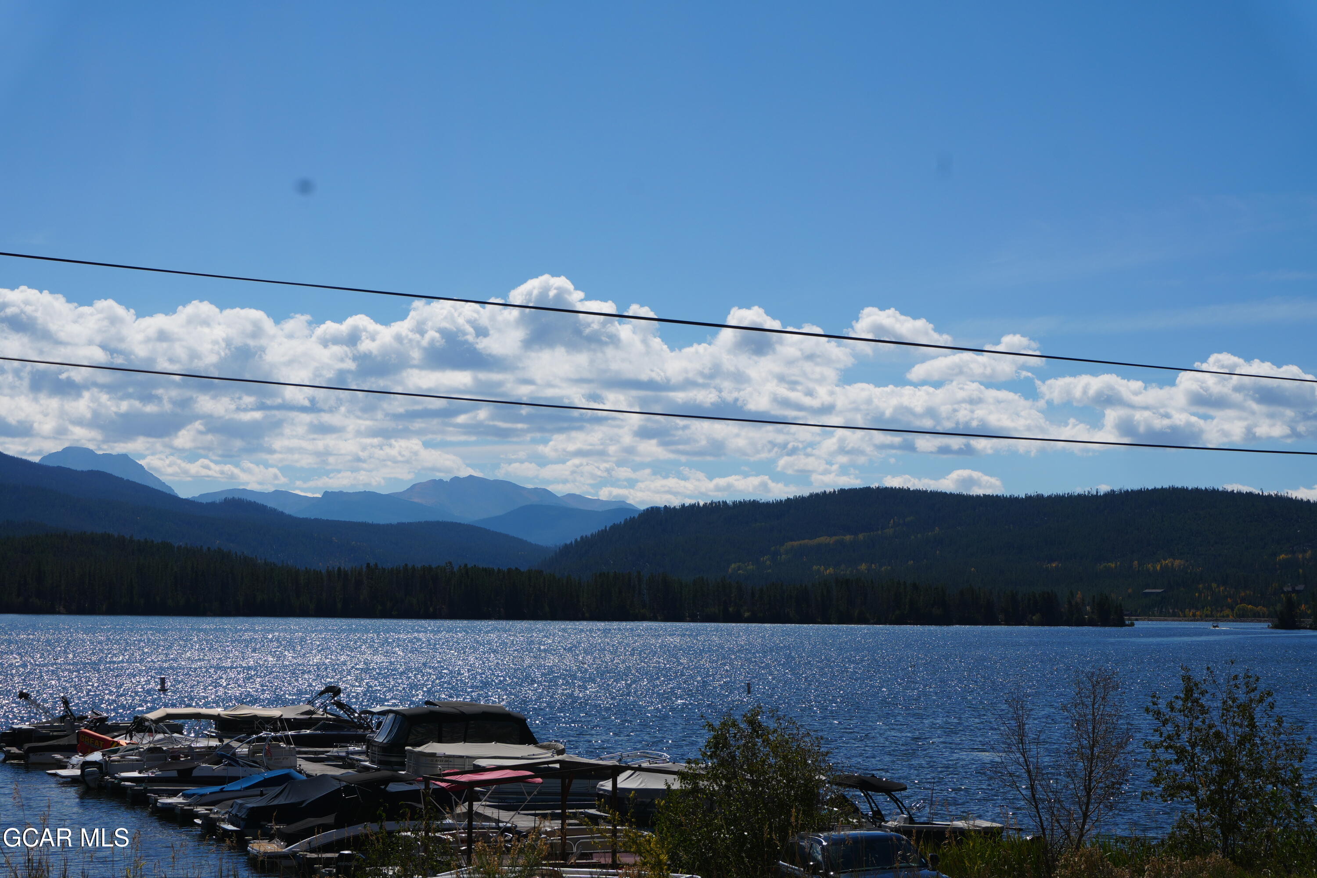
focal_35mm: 75
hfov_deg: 27.0
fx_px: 2744
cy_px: 439
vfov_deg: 18.2
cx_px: 658
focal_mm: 50
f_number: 11
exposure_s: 1/500
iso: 100
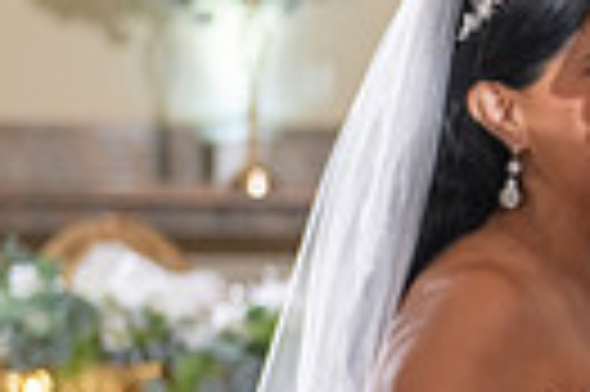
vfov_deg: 4.4
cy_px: 493
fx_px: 5091
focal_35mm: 311
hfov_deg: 6.5
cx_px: 1085
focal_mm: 70
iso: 800
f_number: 4
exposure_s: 1/160
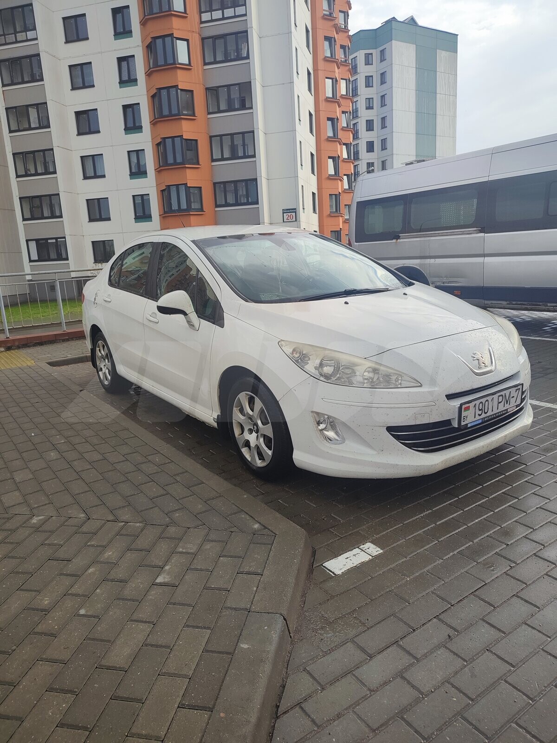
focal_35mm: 24
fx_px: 515
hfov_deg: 56.8
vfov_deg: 71.6
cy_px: 372
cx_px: 278
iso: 50
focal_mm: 5.89
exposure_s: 1/224
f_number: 1.89
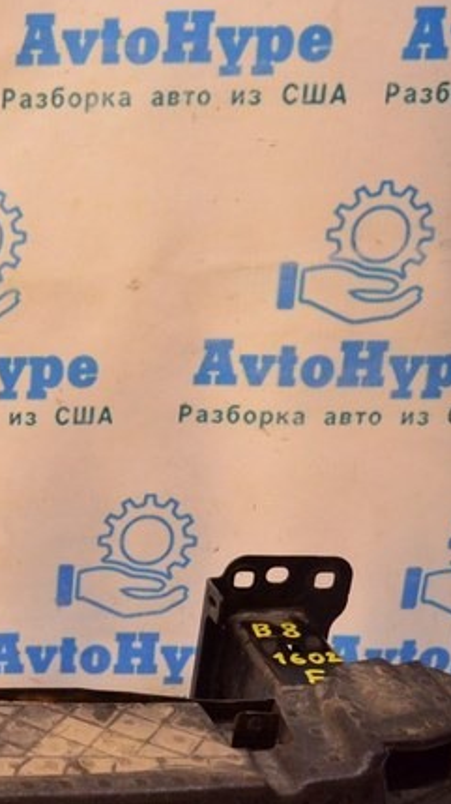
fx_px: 1596
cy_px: 588
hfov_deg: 14.4
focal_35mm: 75
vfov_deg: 27.9
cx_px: -335
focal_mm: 20
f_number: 4
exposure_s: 1/400
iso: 1600
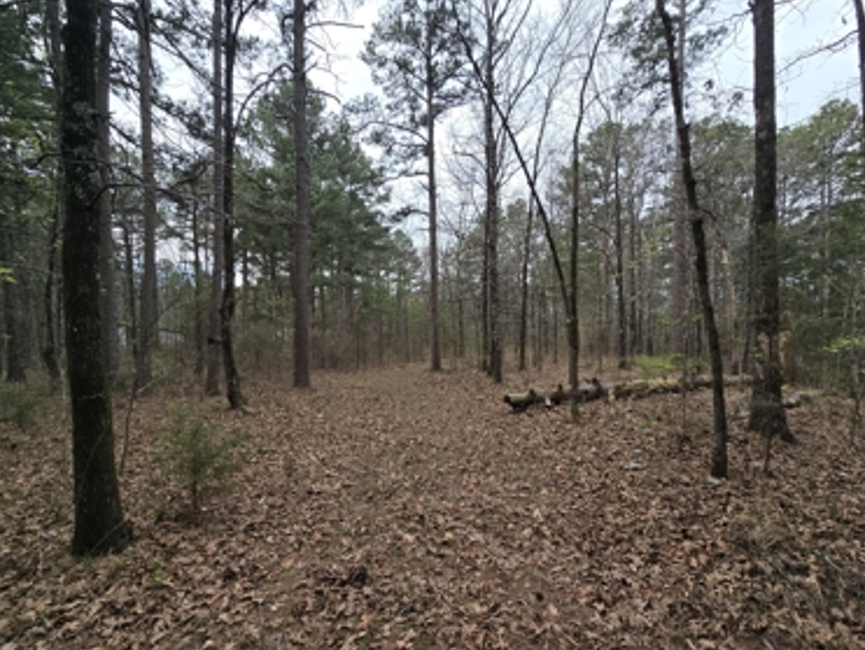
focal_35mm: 14
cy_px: 347
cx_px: 429
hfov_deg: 102.0
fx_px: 350
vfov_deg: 85.6
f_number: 2.2
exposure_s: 1/641
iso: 50
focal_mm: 2.2
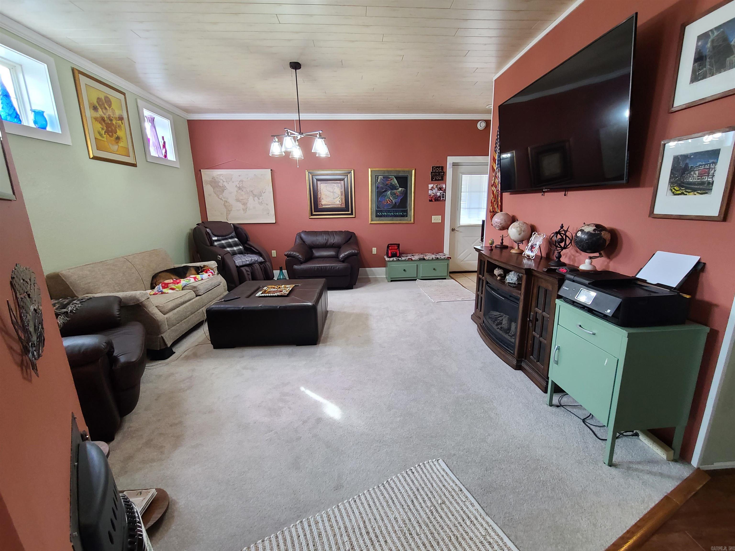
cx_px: 368
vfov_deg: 89.9
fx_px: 276
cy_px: 276
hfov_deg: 106.2
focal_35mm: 13
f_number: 2.2
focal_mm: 2.2
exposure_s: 1/40
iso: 320
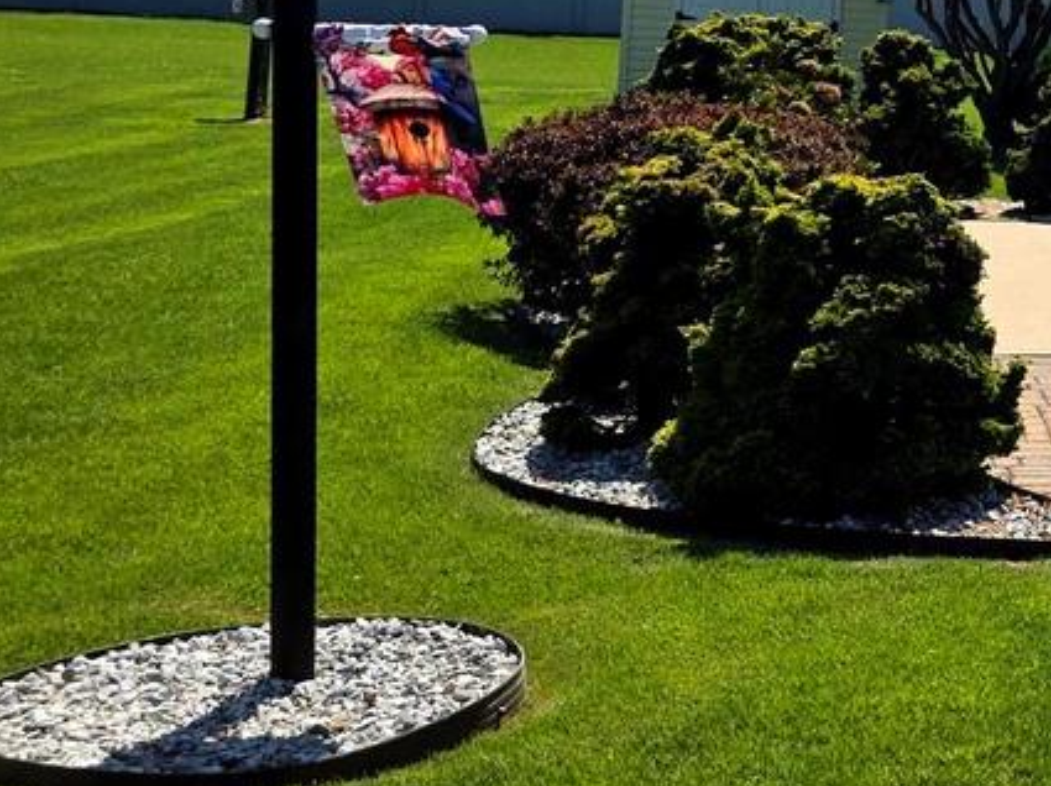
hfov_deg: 21.5
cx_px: 1528
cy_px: 116
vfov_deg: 18.6
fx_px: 2366
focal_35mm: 78
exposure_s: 1/7944
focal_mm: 6.3
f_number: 1.7
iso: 64
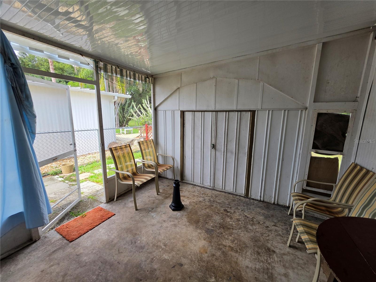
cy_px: 141
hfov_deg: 106.2
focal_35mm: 13
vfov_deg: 89.9
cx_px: 188
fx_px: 141
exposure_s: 1/354
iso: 40
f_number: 1.9
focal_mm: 2.2
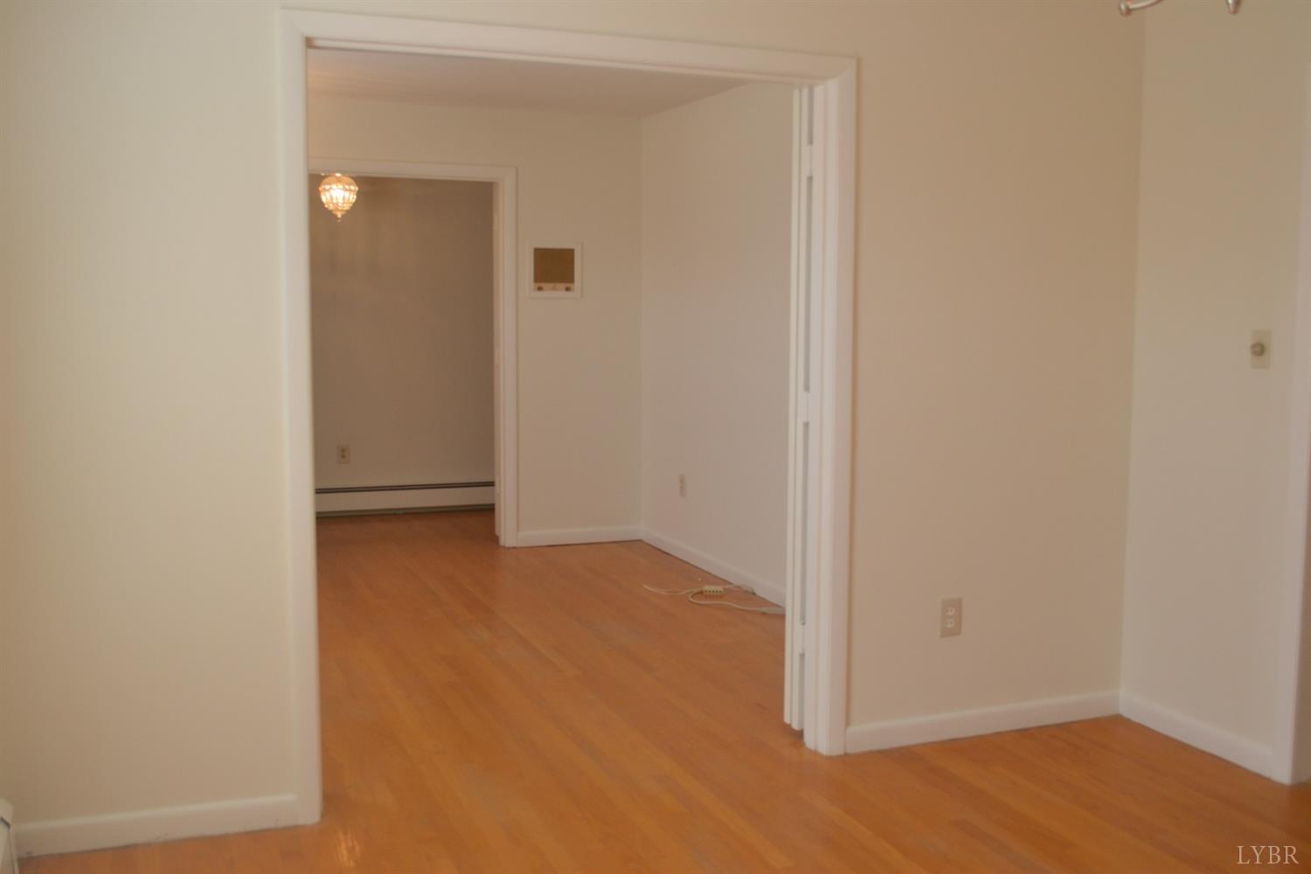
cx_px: 656
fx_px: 1311
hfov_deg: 53.1
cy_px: 437
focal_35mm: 36
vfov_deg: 36.9
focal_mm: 24
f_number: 5.6
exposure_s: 1/125
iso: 400
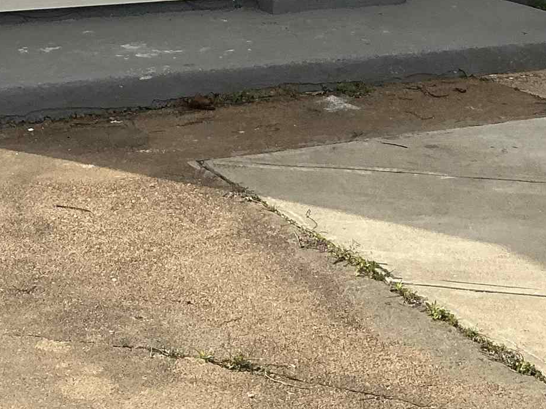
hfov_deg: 21.1
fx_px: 1467
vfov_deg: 15.0
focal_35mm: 93
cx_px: 270
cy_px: -163
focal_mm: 3
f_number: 1.8
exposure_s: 1/1279
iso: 25
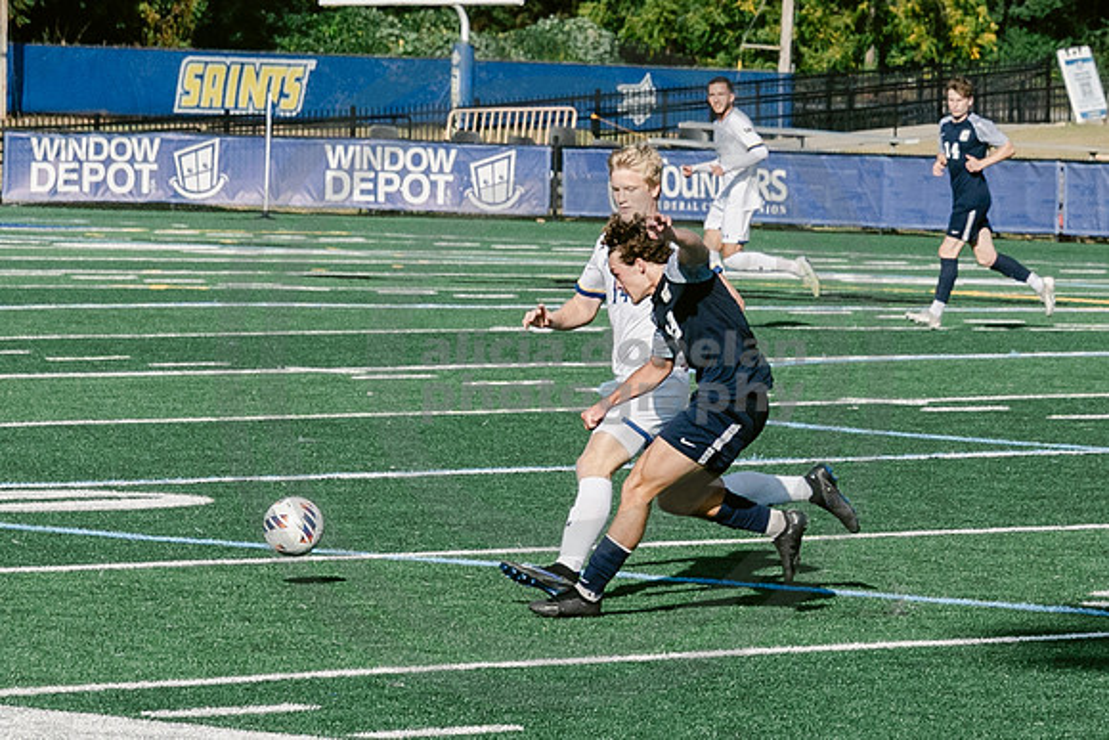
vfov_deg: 4.8
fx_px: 8898
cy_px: 207
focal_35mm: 289
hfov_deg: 7.1
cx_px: 938
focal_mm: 70
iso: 640
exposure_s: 1/4000
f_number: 5.6
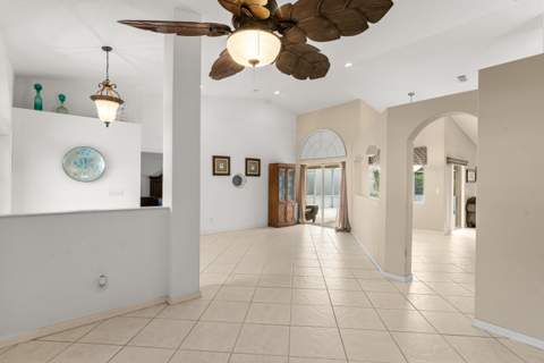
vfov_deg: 72.1
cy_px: 182
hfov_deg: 95.0
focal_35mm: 16
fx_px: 249
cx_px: 272
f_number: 9
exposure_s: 1/2
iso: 100
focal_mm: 11
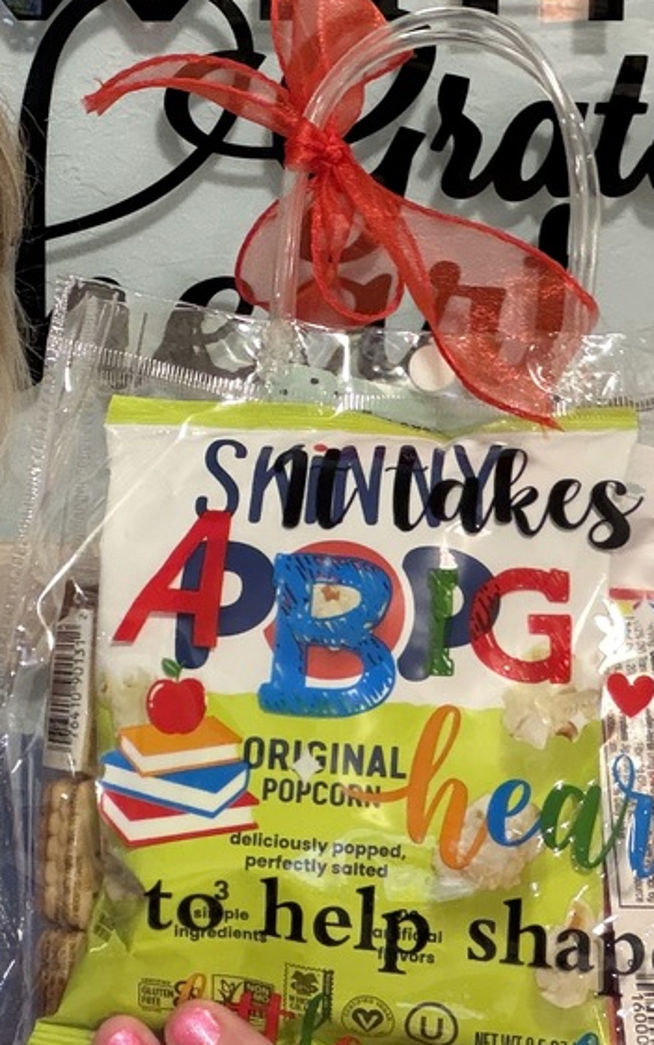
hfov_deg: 22.0
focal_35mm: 58
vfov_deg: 33.2
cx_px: 116
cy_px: 95
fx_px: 1653
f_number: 1.9
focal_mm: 2.71
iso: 400
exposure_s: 1/30
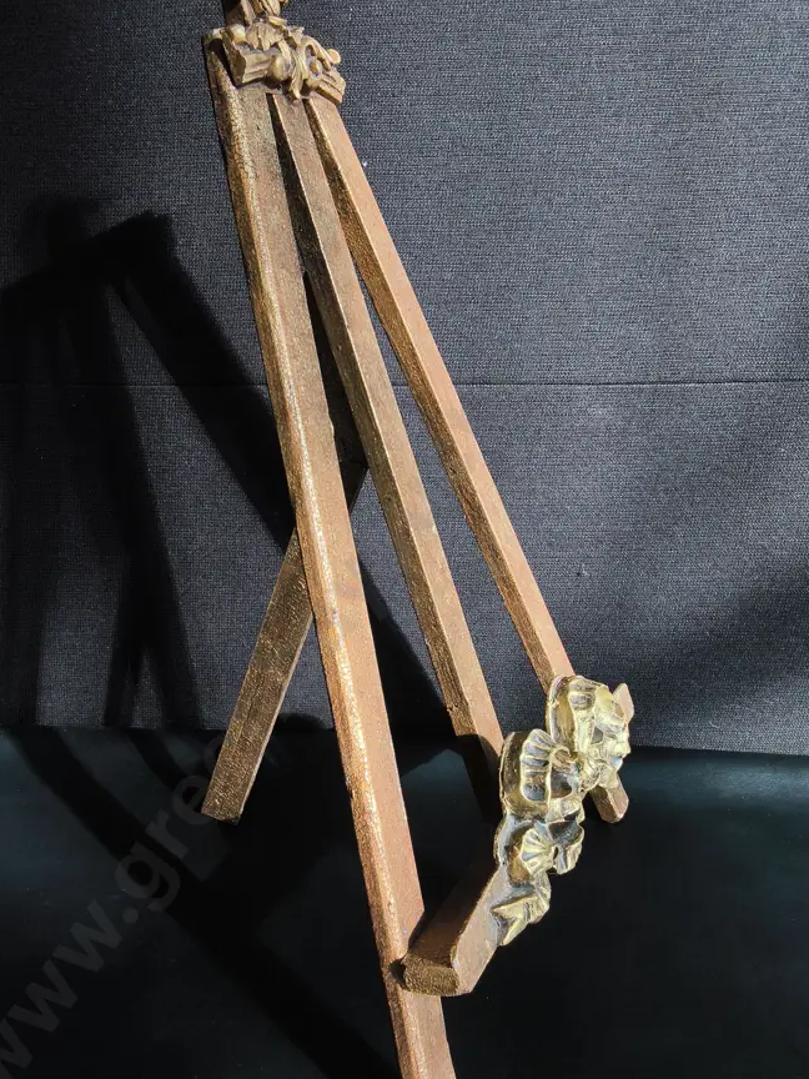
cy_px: 578
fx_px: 997
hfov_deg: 44.1
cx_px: 362
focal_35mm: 32
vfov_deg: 56.8
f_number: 2
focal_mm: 2.87
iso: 32
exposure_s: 1/510
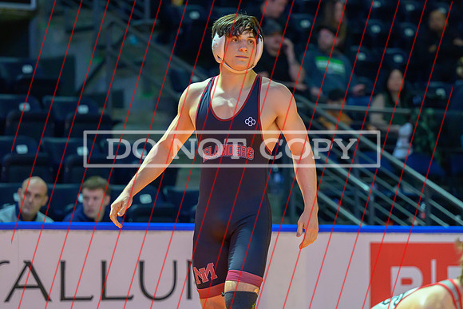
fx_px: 2113
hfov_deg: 12.5
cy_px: 157
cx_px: 252
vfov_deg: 8.4
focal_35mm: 164
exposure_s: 1/800
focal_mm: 125
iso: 5000
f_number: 2.8
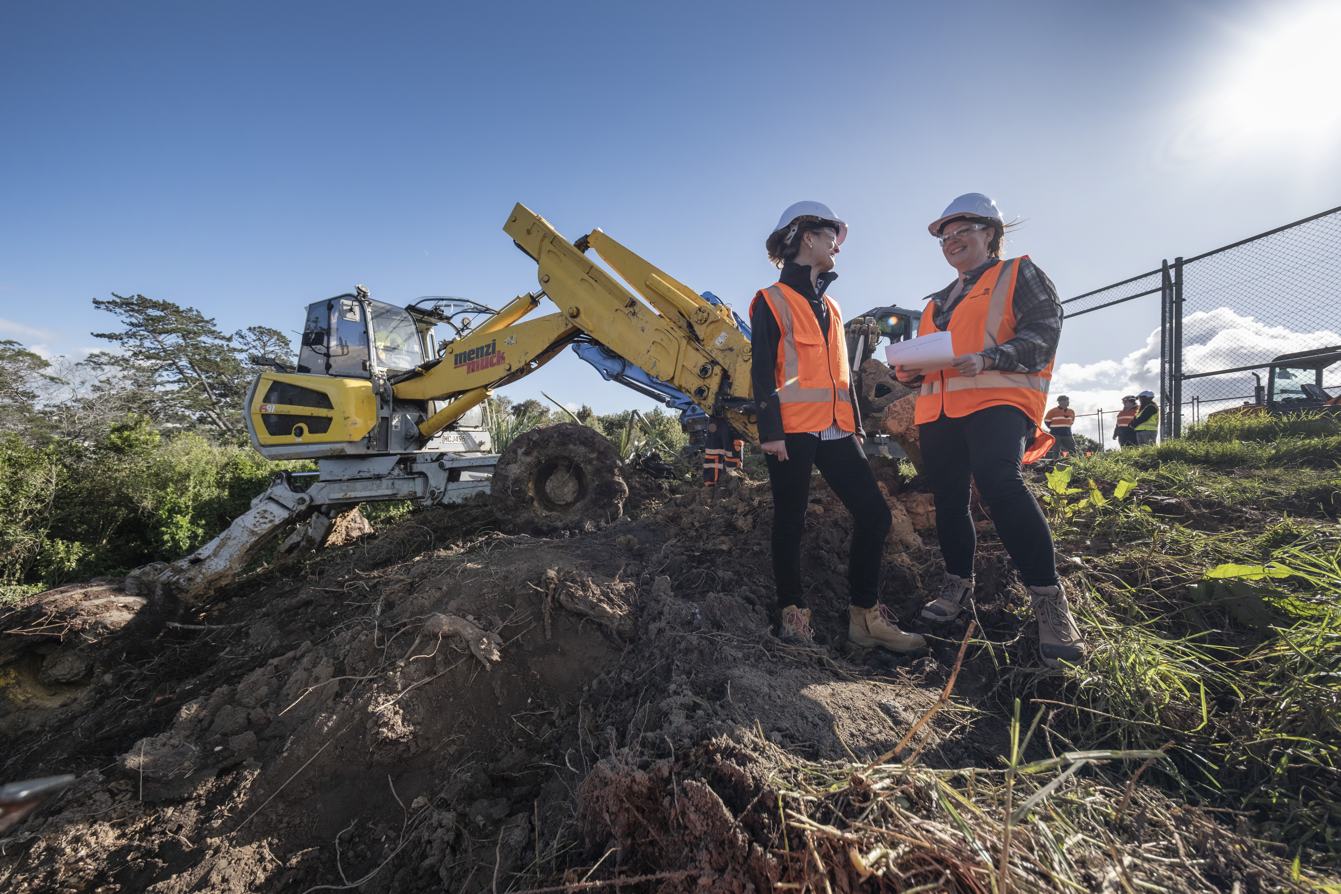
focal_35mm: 12
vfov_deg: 90.0
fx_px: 447
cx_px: 670
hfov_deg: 112.6
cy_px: 447
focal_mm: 8
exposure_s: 1/1250
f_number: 4
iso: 200
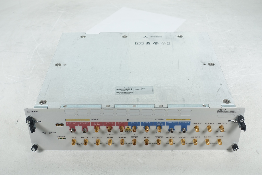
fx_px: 378
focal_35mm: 52
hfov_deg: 38.2
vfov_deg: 26.0
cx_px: 131
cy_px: 88
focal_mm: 19.1
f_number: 4
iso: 125
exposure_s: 1/160
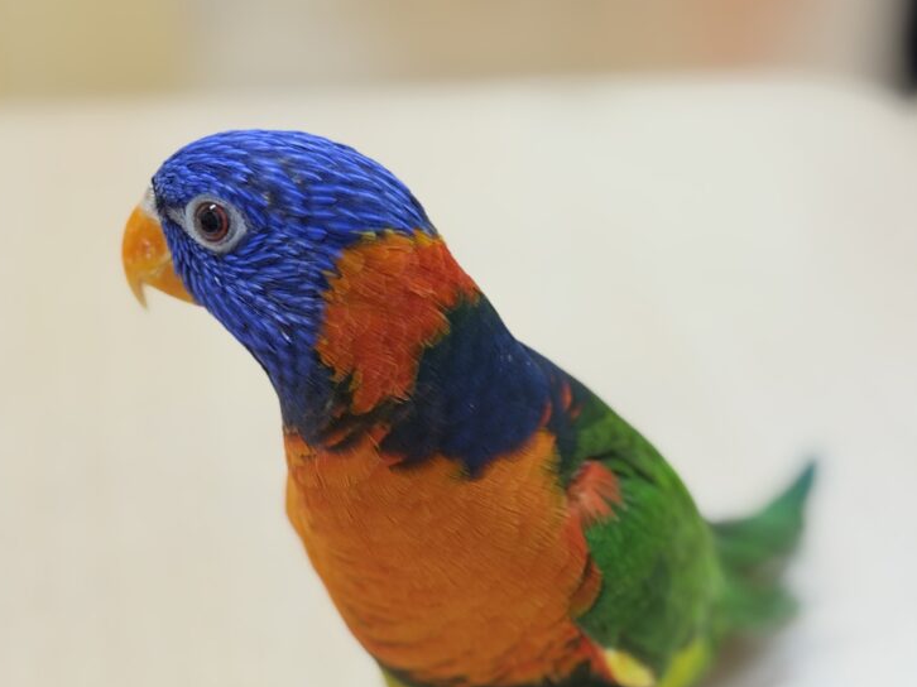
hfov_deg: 22.7
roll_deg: -0.4
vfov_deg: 17.0
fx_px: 2277
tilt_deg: -27.3
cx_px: 379
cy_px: 559
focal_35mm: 86
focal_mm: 5.96
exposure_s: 1/100
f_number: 1.6
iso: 32
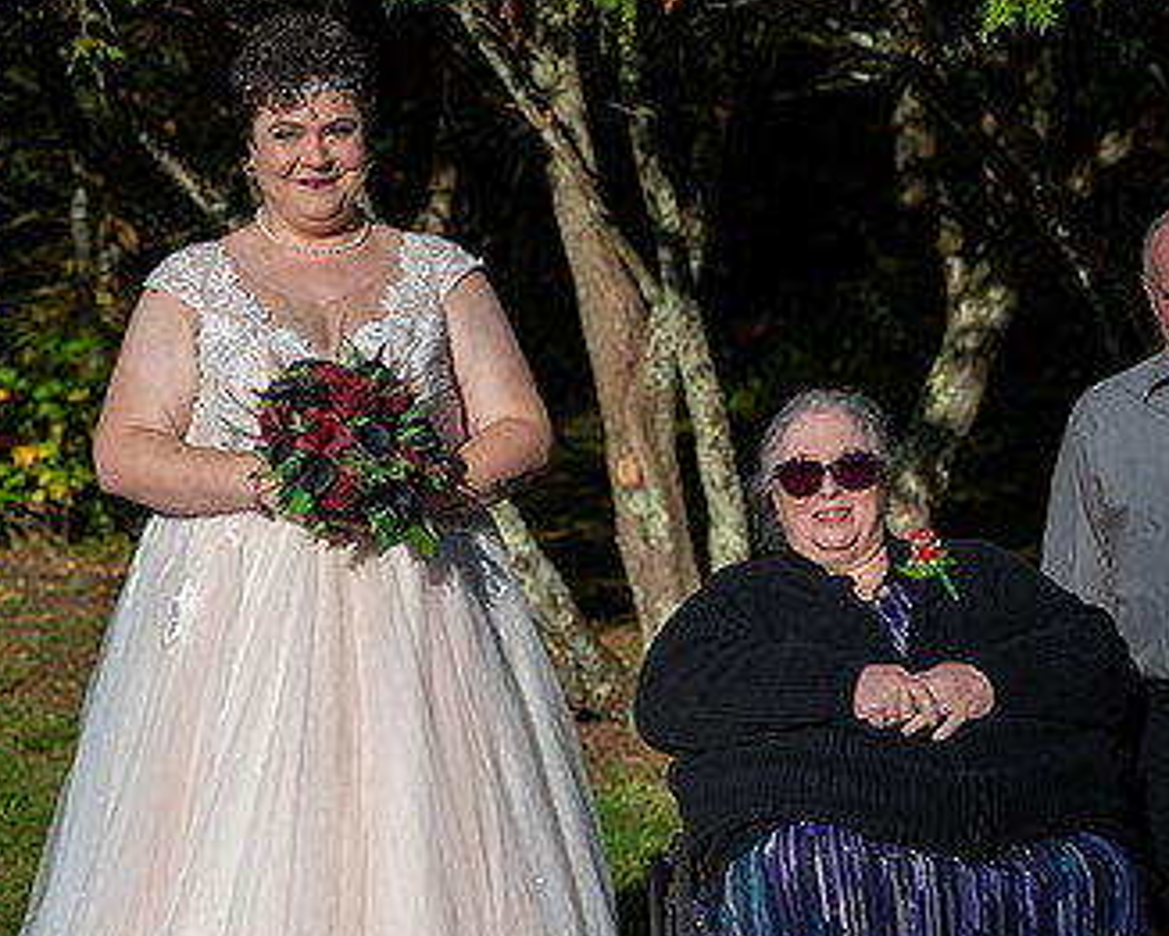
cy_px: 586
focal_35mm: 113
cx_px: 643
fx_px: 3912
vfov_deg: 13.6
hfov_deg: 17.0
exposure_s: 1/8000
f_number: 4
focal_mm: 68
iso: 560
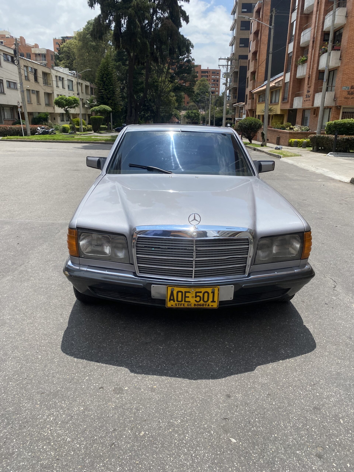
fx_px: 355
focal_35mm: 26
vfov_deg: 67.3
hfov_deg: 53.1
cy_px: 236
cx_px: 177
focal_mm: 4.25
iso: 32
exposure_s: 1/3125
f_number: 1.8
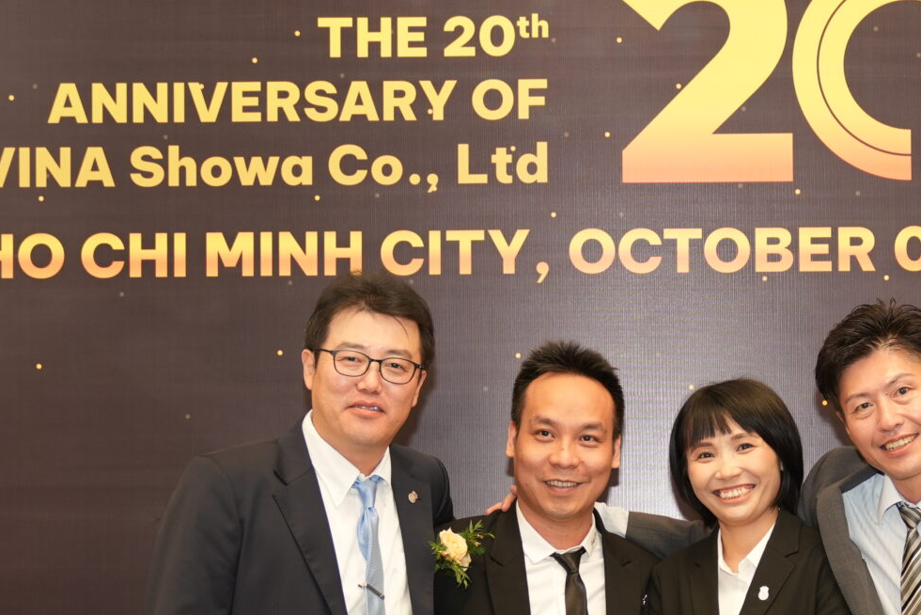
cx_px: 633
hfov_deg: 21.6
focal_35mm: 94
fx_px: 2405
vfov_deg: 14.4
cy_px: 592
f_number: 2.8
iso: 320
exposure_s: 1/200
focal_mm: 36
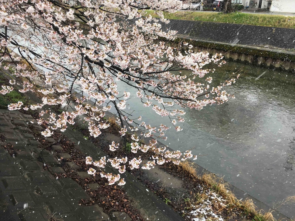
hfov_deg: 61.7
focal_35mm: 29
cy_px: 110
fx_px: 247
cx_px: 148
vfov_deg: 48.2
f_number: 2.2
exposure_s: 1/120
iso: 32
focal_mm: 4.15
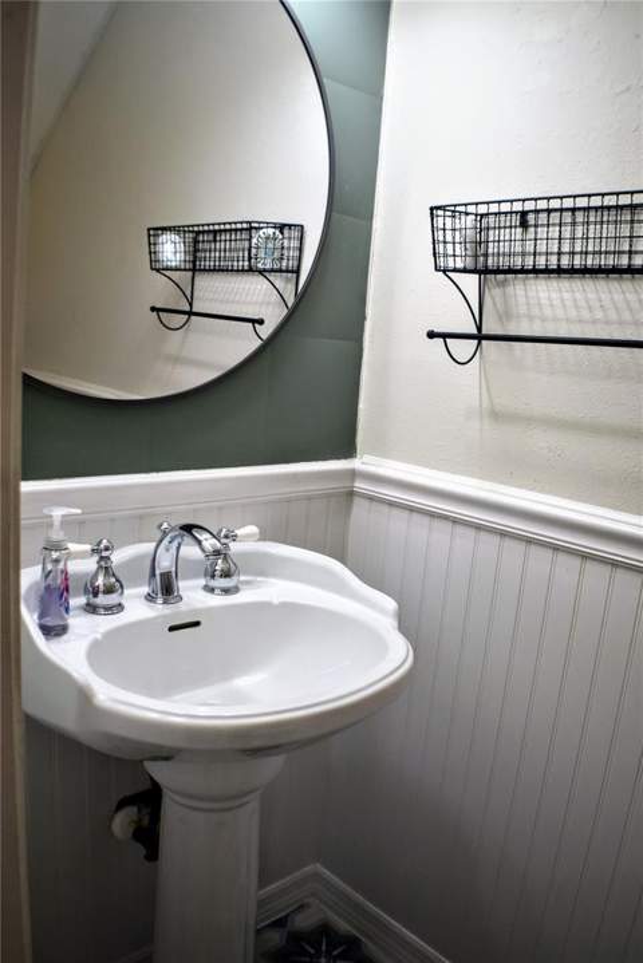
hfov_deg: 35.5
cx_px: 322
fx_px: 1004
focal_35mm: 38
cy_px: 482
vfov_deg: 51.3
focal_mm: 25
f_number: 4.5
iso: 400
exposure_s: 1/80
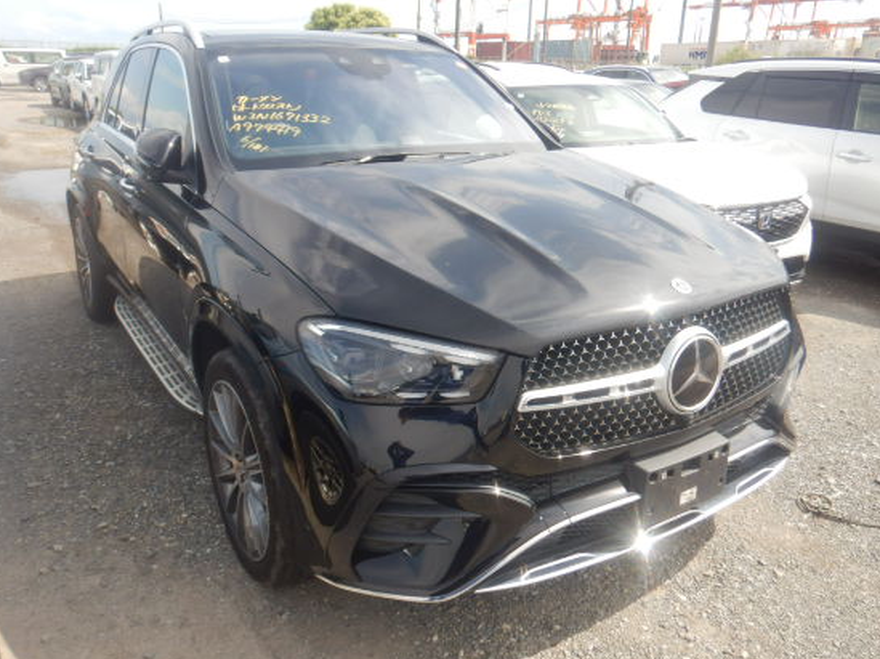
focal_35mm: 28
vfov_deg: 49.7
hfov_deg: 63.5
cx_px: 425
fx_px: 711
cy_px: 319
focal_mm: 4.3
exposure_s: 1/160
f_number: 2.8
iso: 125
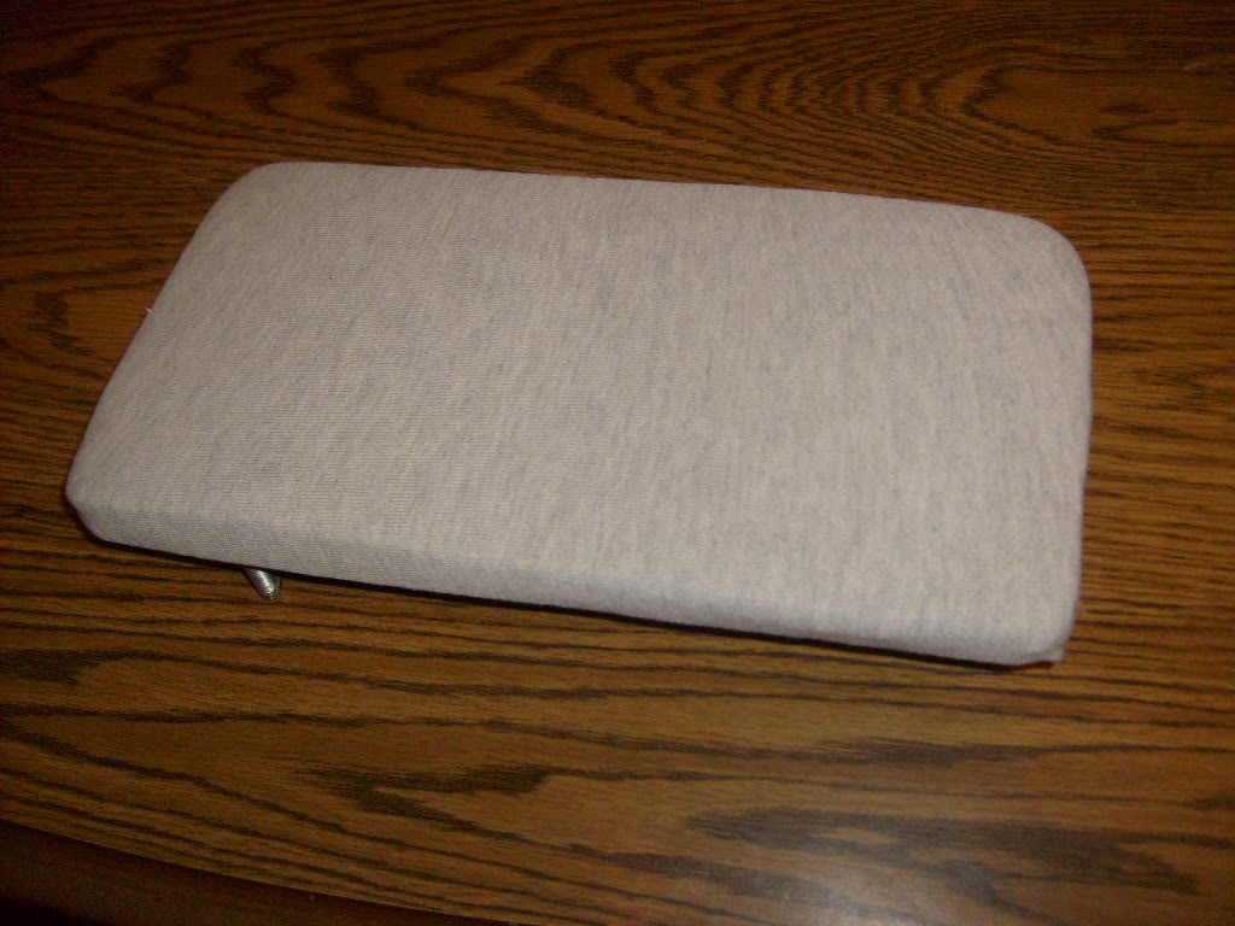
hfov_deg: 52.6
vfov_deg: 40.7
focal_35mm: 35
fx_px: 1249
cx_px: 618
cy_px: 463
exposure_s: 1/45
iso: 100
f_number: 2.8
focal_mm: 5.8
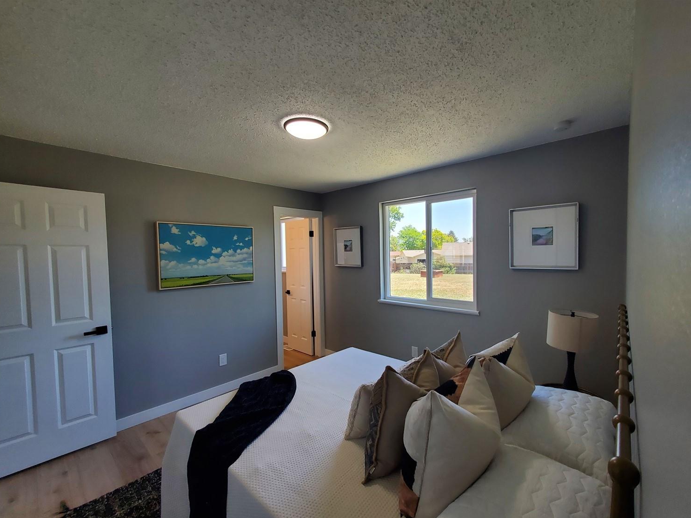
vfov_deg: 85.5
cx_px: 366
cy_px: 279
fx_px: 279
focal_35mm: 14
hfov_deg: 102.0
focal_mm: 1.8
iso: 80
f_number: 2.2
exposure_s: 1/60
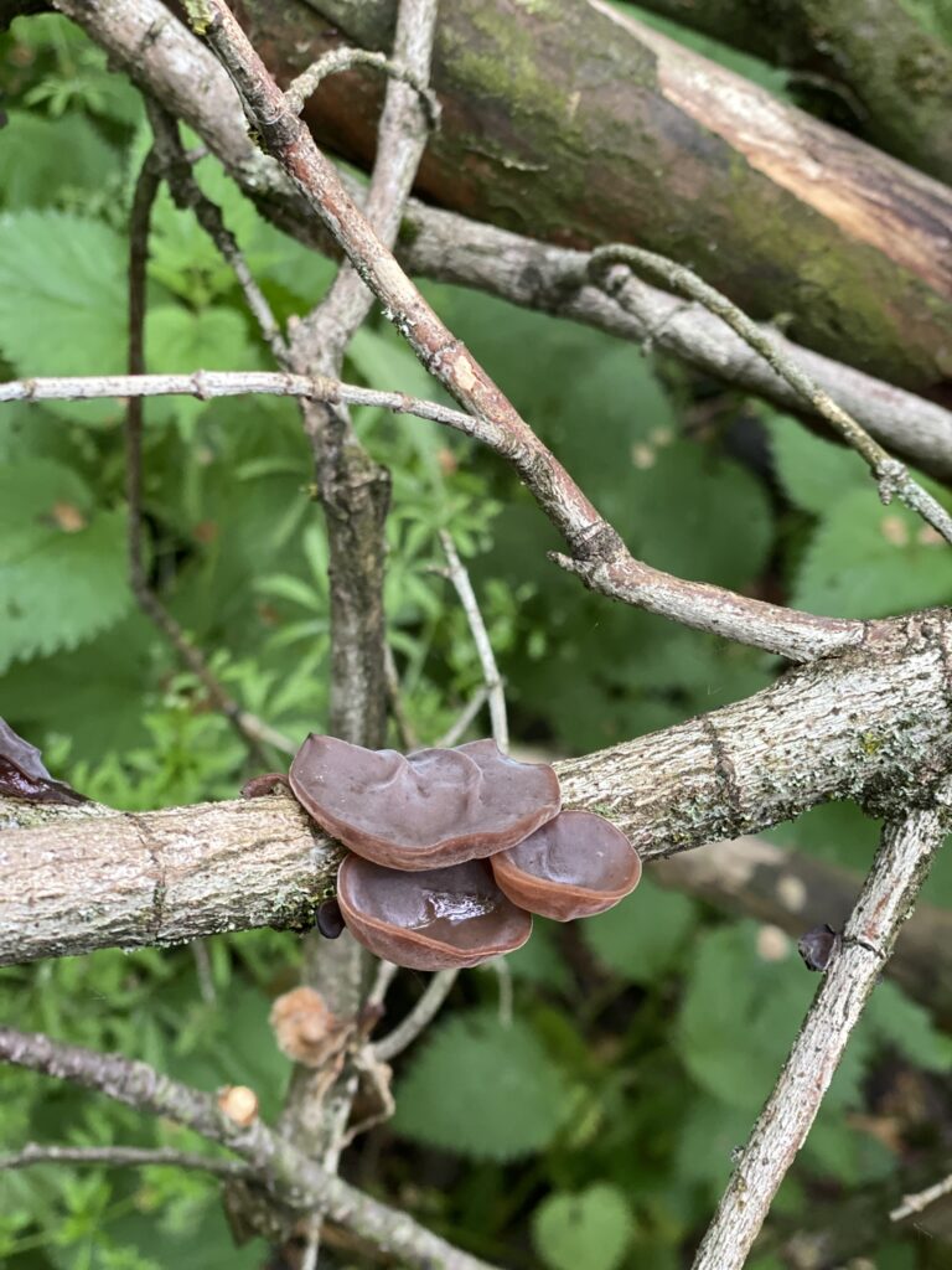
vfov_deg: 36.8
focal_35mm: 52
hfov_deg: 28.0
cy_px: 635
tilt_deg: -52.2
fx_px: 1907
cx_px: 476
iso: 200
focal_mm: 6
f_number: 2
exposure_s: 1/40
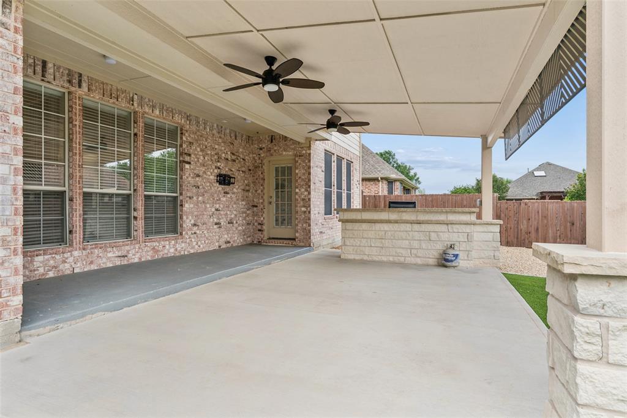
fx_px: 348
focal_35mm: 20
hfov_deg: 84.0
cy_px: 209
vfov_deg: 61.9
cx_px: 314
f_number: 10
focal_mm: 20
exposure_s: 1/25
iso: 400
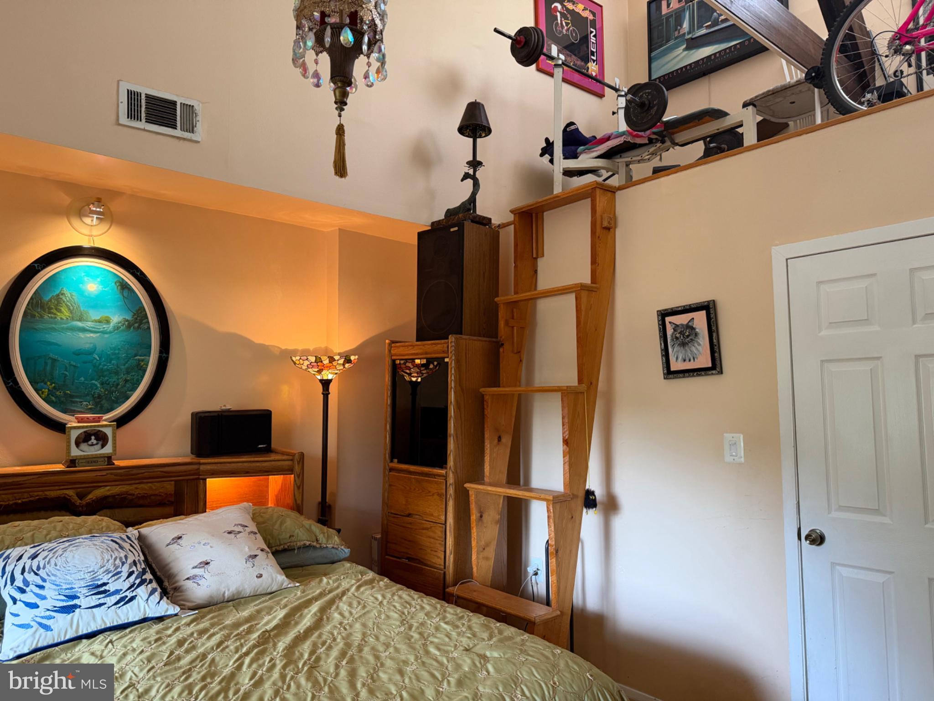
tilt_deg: +4.1
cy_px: 350
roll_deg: +1.0
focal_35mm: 24
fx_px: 648
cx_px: 467
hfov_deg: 71.6
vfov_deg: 56.8
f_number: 1.78
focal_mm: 6.76
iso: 320
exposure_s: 1/60
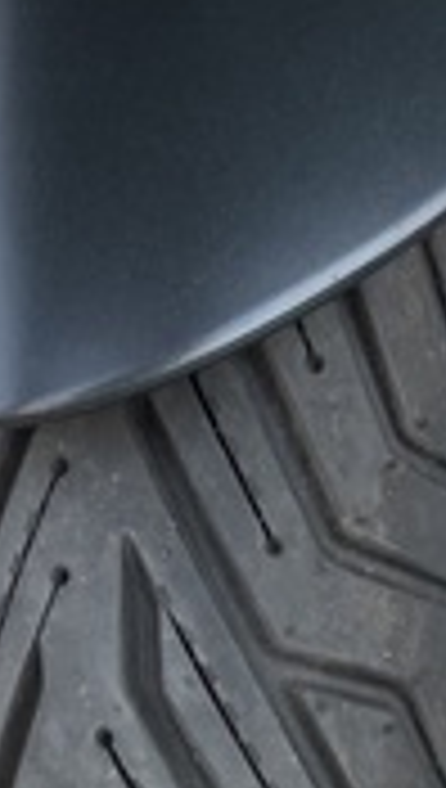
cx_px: 383
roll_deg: +15.0
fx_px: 2031
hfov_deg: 12.5
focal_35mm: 97
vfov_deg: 18.4
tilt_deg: -44.0
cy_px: 1306
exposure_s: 1/206
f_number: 1.6
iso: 32
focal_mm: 4.2
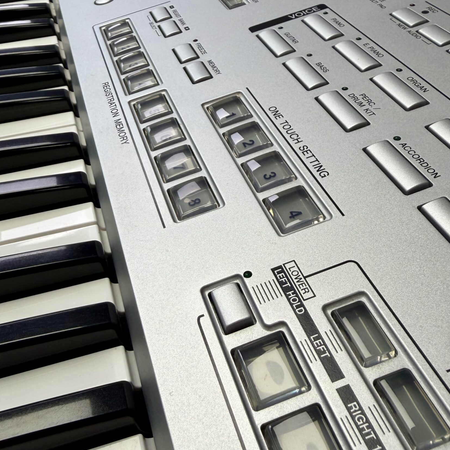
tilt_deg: -37.6
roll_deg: -3.5
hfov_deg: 49.6
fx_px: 485
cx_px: 191
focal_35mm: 33
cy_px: 223
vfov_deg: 49.7
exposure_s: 1/100
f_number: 2.2
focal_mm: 2.22
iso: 64
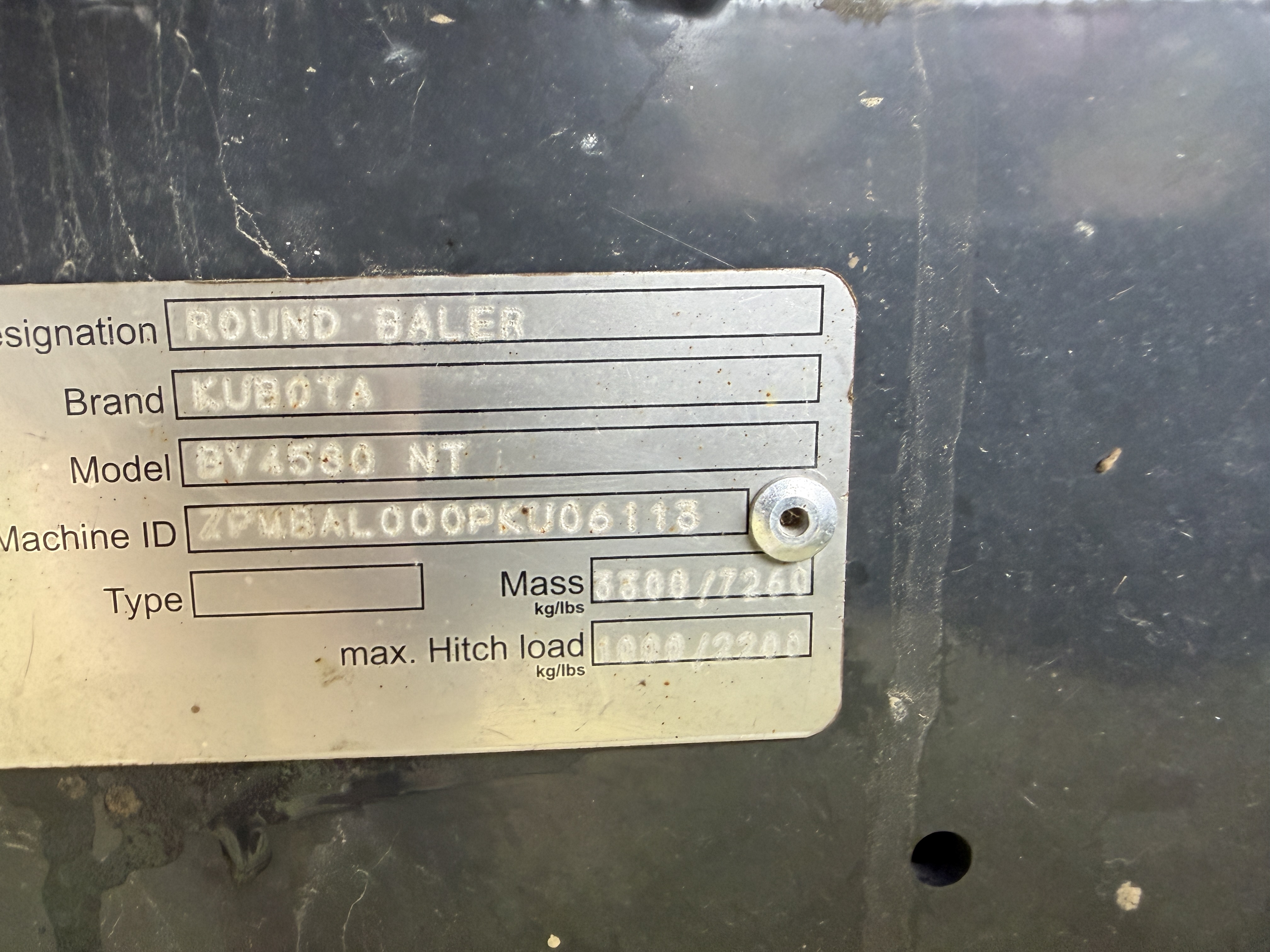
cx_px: 635
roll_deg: +0.9
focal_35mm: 24
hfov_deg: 71.6
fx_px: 881
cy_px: 476
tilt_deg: +4.7
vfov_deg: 56.8
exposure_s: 1/89
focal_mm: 2.22
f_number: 2.2
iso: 320
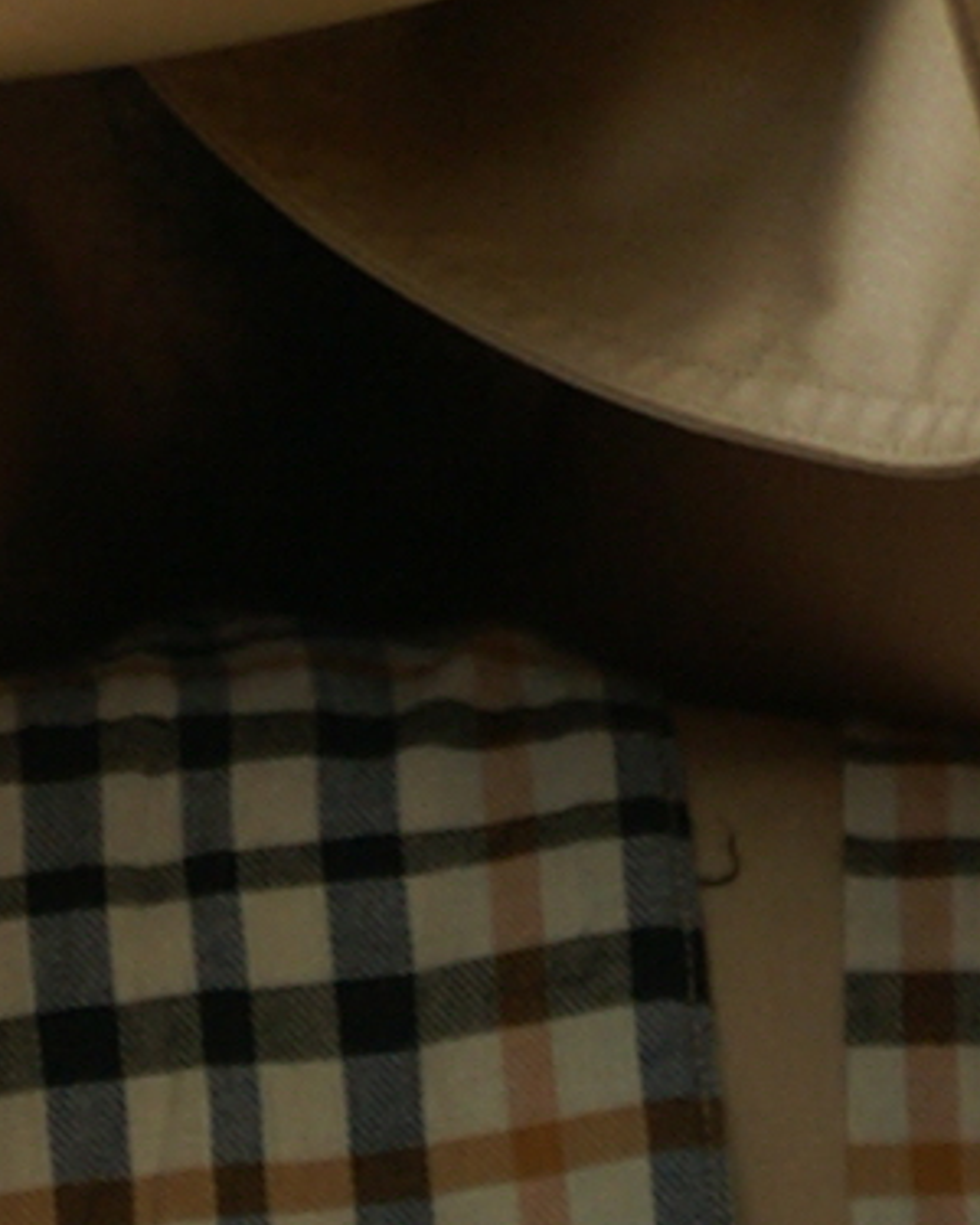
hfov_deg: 1.7
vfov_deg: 2.1
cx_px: 369
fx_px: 32702
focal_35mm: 902
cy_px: -3038
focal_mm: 80
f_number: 3.5
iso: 200
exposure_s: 1/500
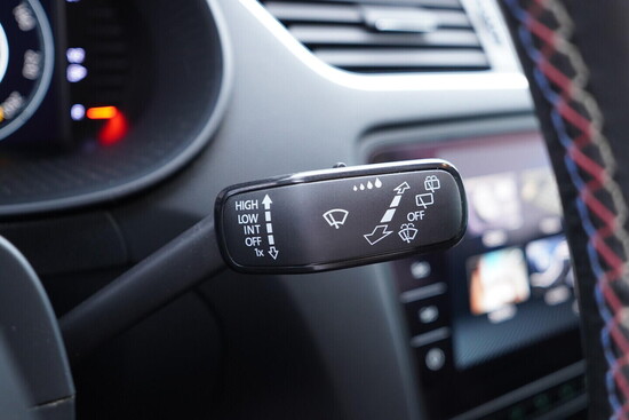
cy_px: 210
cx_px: 314
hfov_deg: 53.1
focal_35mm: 36
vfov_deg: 36.9
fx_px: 629
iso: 640
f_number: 2.8
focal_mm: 24
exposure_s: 1/40
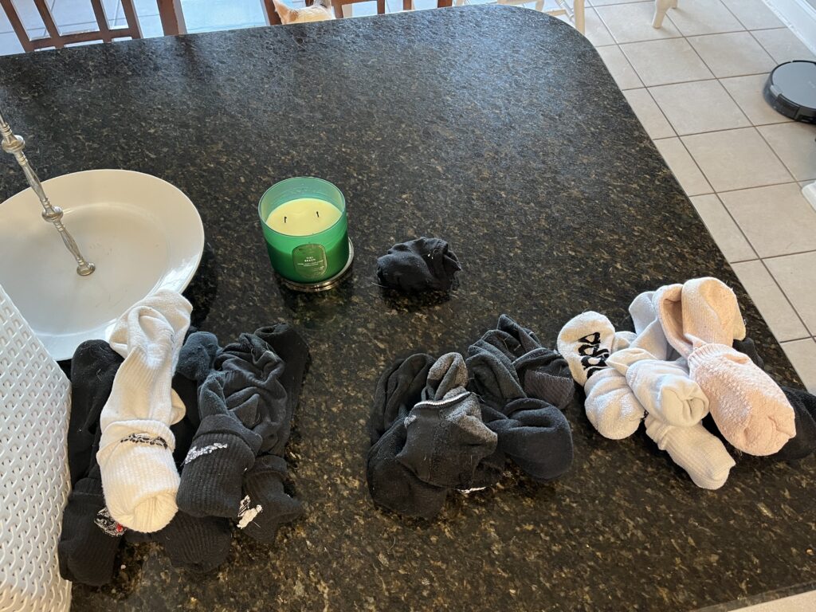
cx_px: 408
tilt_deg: -55.0
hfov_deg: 67.3
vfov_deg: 53.1
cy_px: 306
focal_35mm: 26
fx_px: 613
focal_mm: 5.1
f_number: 1.6
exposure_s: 1/60
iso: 320
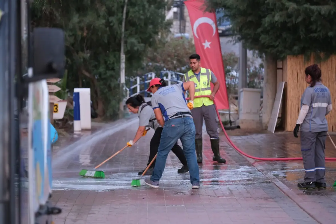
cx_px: 168
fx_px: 1484
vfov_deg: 8.6
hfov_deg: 12.9
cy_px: 112
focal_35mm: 159
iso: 3200
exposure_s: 1/640
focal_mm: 106
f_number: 2.8
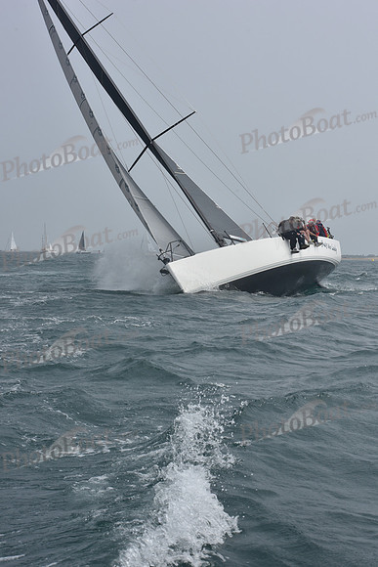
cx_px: 189
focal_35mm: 70
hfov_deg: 19.5
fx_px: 1102
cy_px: 284
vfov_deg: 28.8
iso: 250
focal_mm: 70
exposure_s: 1/800
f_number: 11
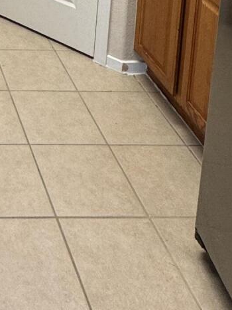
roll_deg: -1.0
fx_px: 536
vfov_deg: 22.7
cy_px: -210
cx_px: -112
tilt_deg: -6.6
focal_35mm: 60
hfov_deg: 20.9
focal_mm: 2.22
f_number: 2.2
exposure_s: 1/120
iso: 125
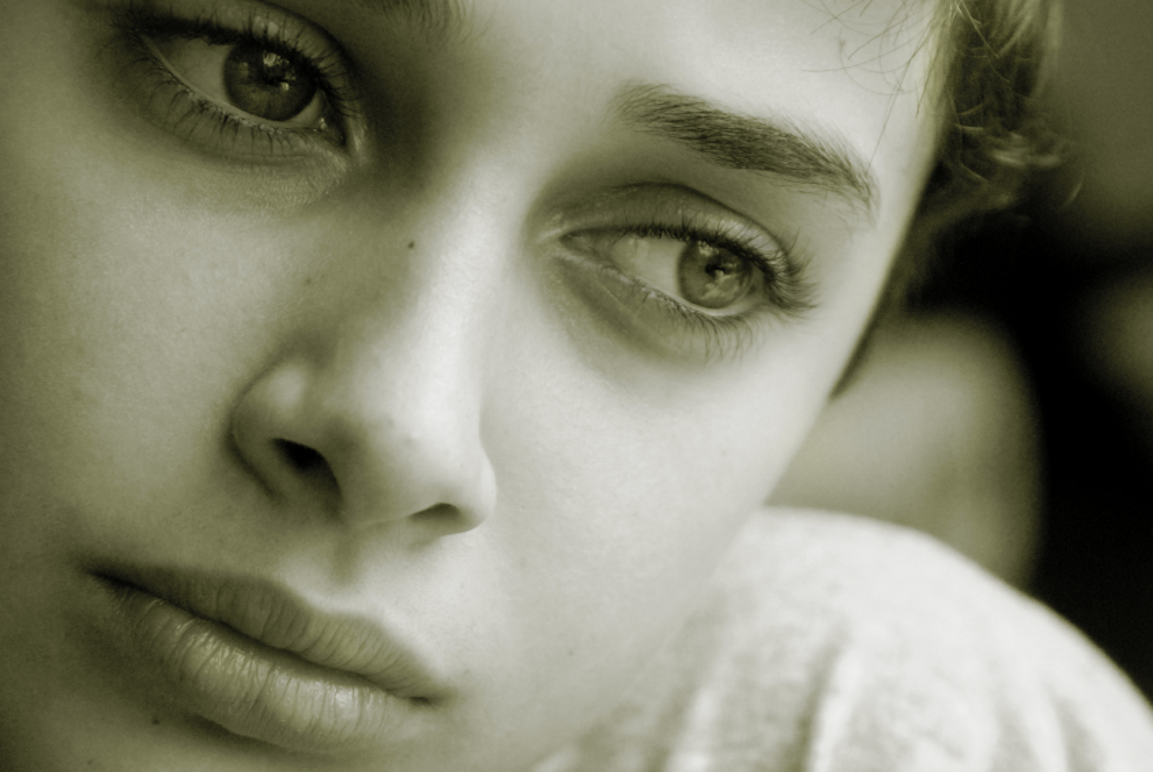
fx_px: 5772
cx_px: 576
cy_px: 386
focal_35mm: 180
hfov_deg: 11.4
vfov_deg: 7.7
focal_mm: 120
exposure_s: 1/500
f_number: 5.6
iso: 1600
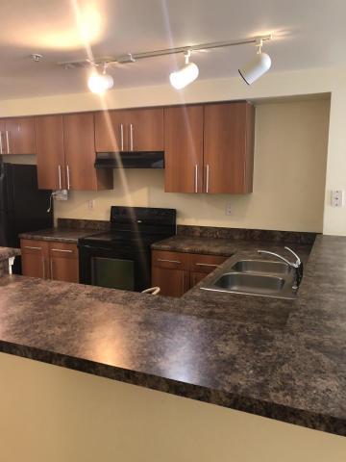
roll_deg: -0.9
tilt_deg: -6.4
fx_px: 373
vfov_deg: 63.4
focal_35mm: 28
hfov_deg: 49.7
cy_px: 231
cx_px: 173
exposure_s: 1/15
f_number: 1.8
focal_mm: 3.99
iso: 64
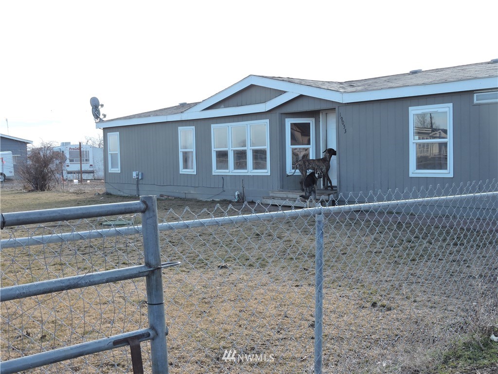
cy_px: 187
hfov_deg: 42.1
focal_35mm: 45
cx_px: 249
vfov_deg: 32.2
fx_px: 647
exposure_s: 1/250
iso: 100
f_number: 4
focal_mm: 8.1
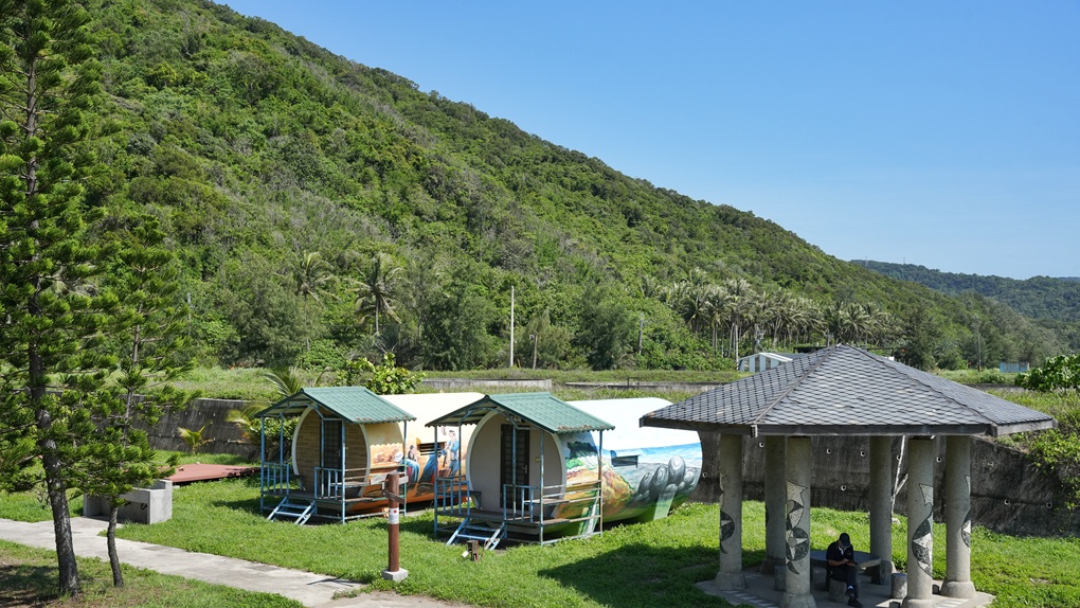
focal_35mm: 41
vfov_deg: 29.0
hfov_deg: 49.4
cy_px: 351
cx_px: 540
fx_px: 1174
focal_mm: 39
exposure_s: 1/2000
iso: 1000
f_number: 8
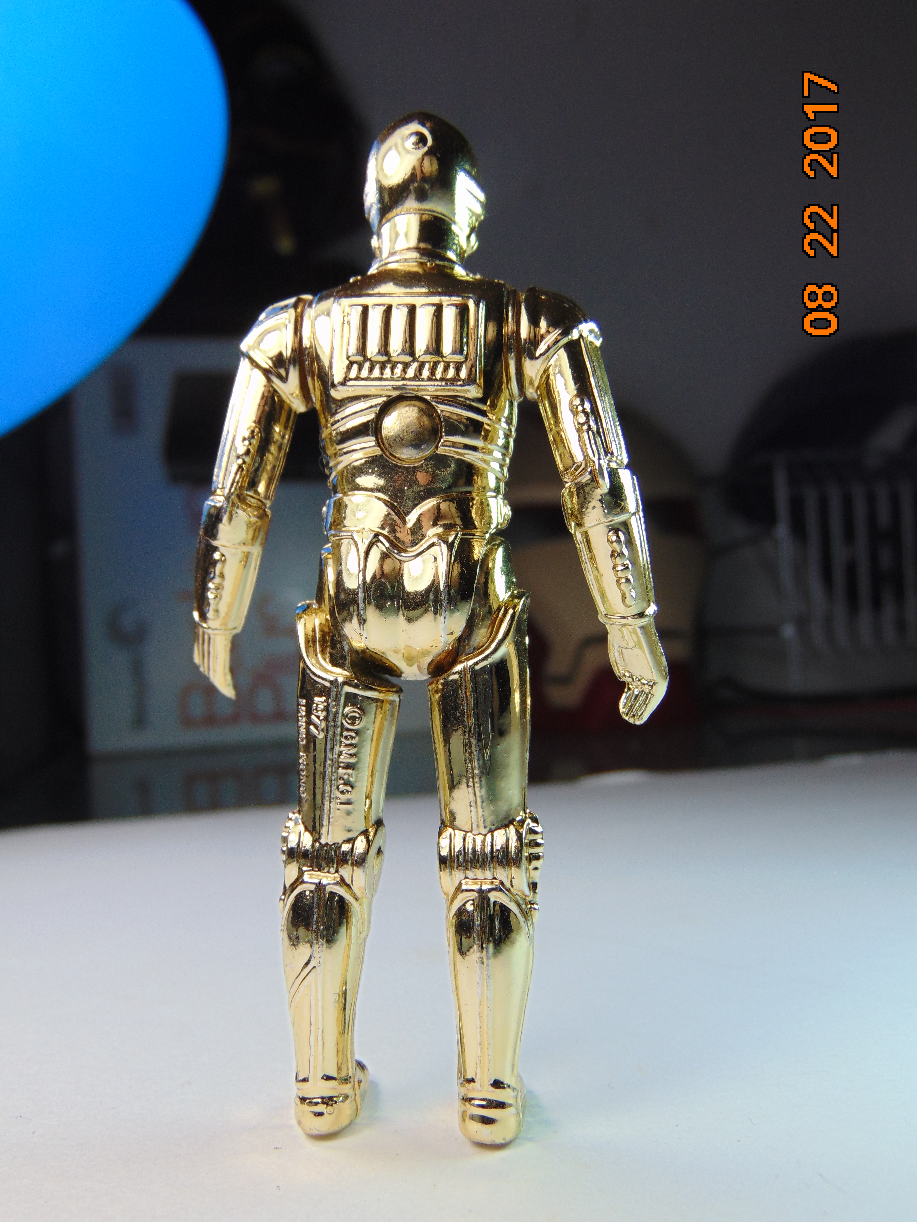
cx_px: 458
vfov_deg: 60.0
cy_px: 611
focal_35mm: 30
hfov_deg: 46.8
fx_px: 1060
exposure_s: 1/320
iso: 80
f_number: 3.1
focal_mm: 5.4
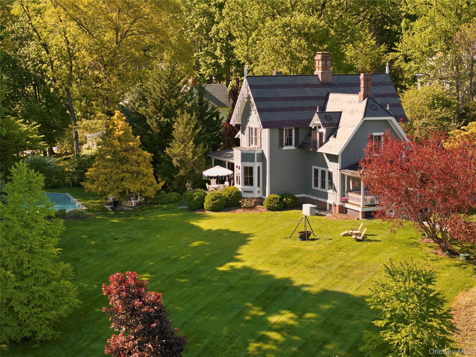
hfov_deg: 27.8
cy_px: 178
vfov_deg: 21.0
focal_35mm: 70
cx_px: 238
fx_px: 962
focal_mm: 19.4
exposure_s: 1/320
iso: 100
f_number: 2.8
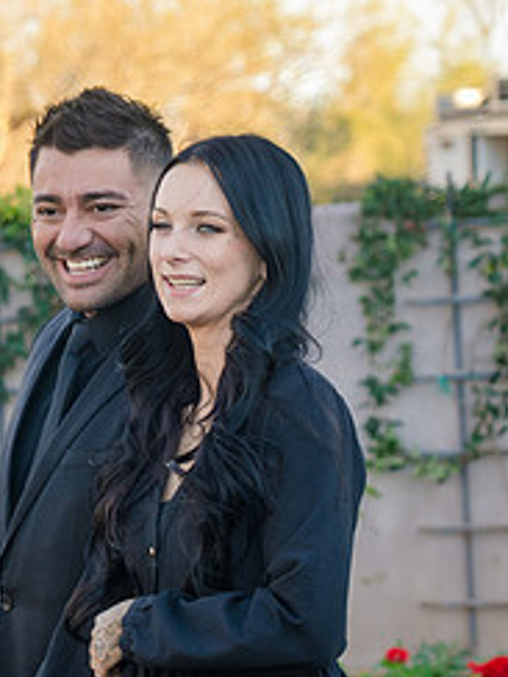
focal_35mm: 188
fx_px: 3679
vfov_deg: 10.5
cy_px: 391
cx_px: -26
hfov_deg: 7.9
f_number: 4
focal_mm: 73
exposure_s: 1/250
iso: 250
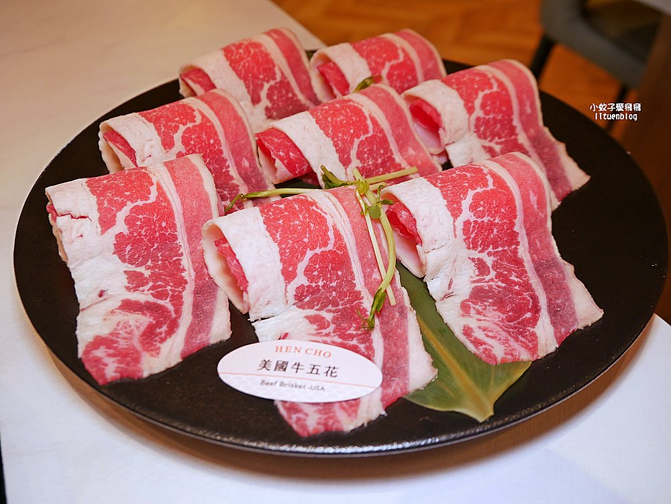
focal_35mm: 32
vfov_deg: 44.2
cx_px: 336
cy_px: 252
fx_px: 621
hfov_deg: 56.8
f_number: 4
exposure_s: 1/60
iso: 200
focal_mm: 16
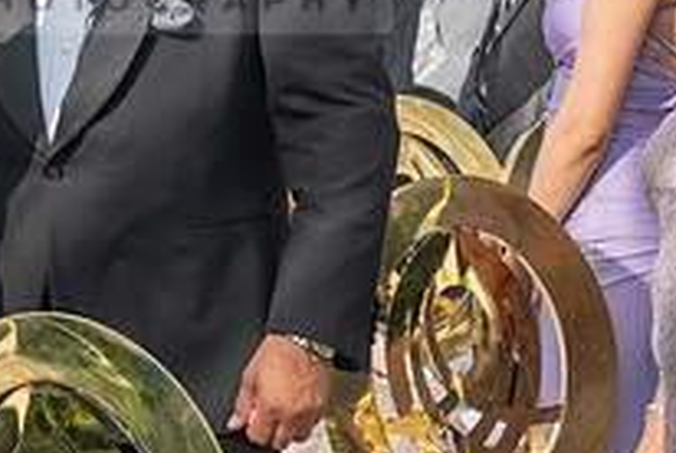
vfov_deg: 5.0
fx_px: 5134
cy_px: -155
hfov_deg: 7.5
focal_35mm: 273
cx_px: -187
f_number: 6.3
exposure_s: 1/640
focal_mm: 70
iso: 200
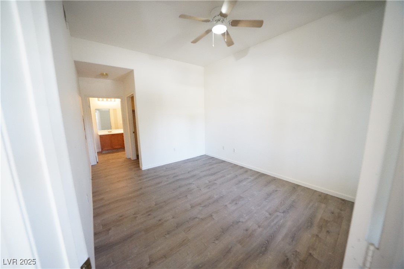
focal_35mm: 12
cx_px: 202
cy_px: 134
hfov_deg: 112.6
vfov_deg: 90.0
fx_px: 135
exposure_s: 1/250
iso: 10000
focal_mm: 12
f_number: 5
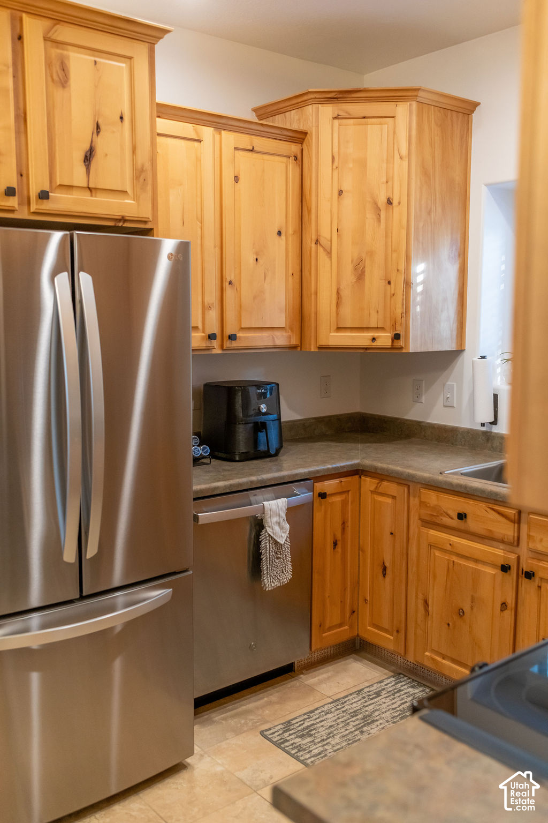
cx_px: 274
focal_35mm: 35
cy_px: 412
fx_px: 799
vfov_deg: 54.4
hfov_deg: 37.9
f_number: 3.2
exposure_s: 1/250
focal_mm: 35
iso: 800
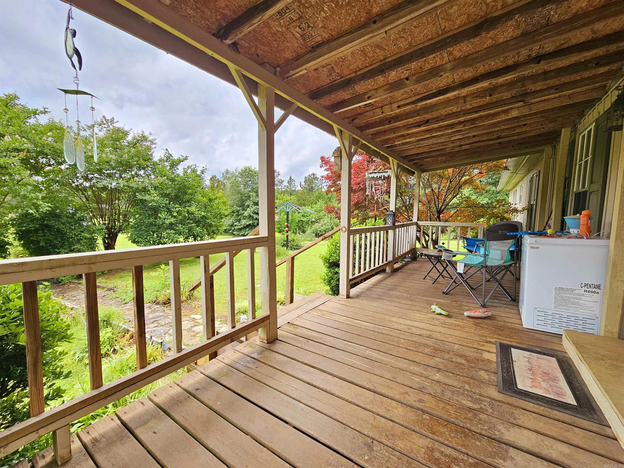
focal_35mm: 13
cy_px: 234
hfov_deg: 106.2
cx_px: 312
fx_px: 234
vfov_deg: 89.9
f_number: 2.2
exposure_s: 1/385
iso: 50
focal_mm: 2.2
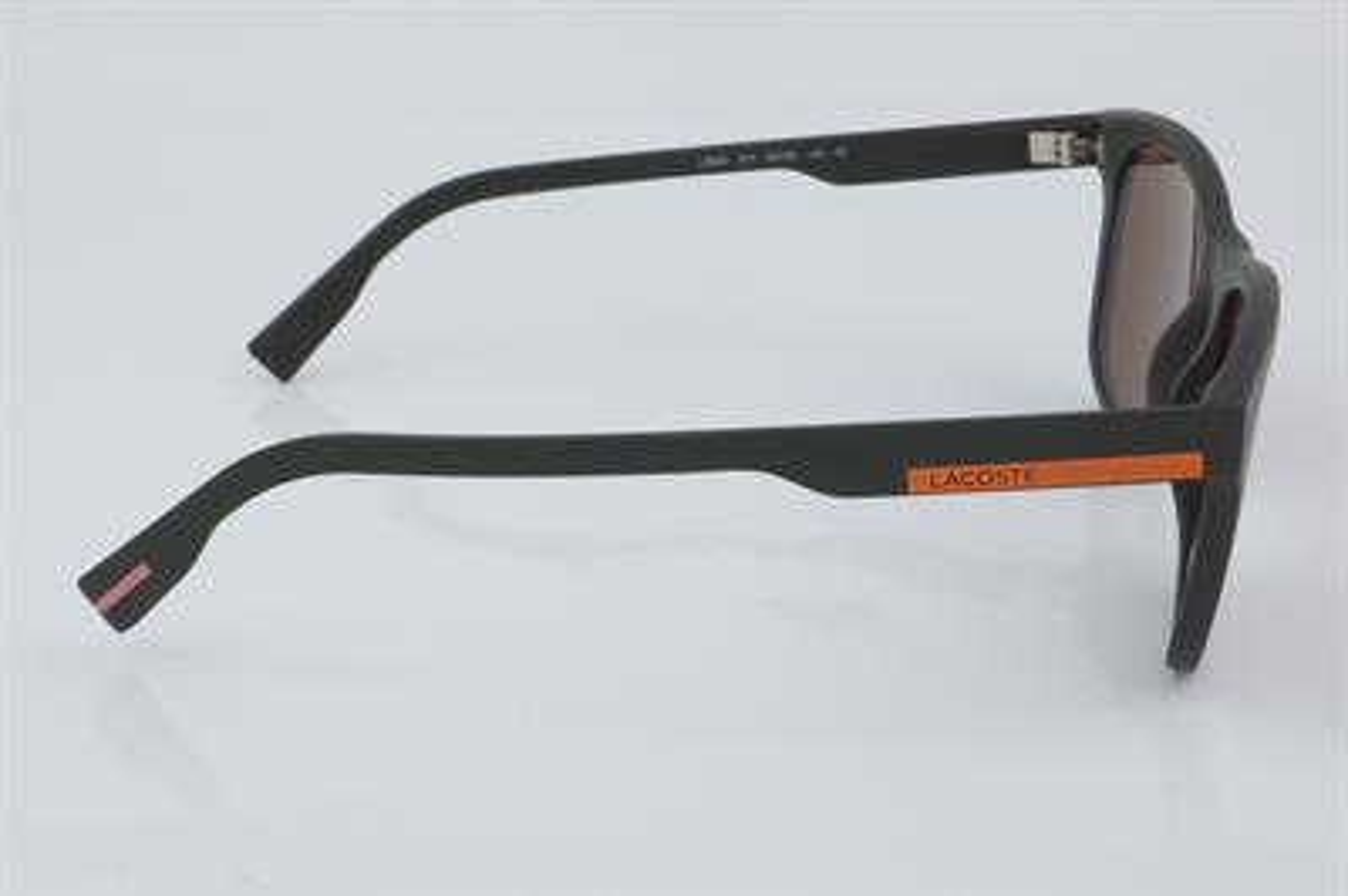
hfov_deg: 27.0
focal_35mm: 75
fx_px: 2806
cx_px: 674
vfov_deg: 18.2
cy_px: 448
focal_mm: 50
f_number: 32
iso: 100
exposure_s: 1/4
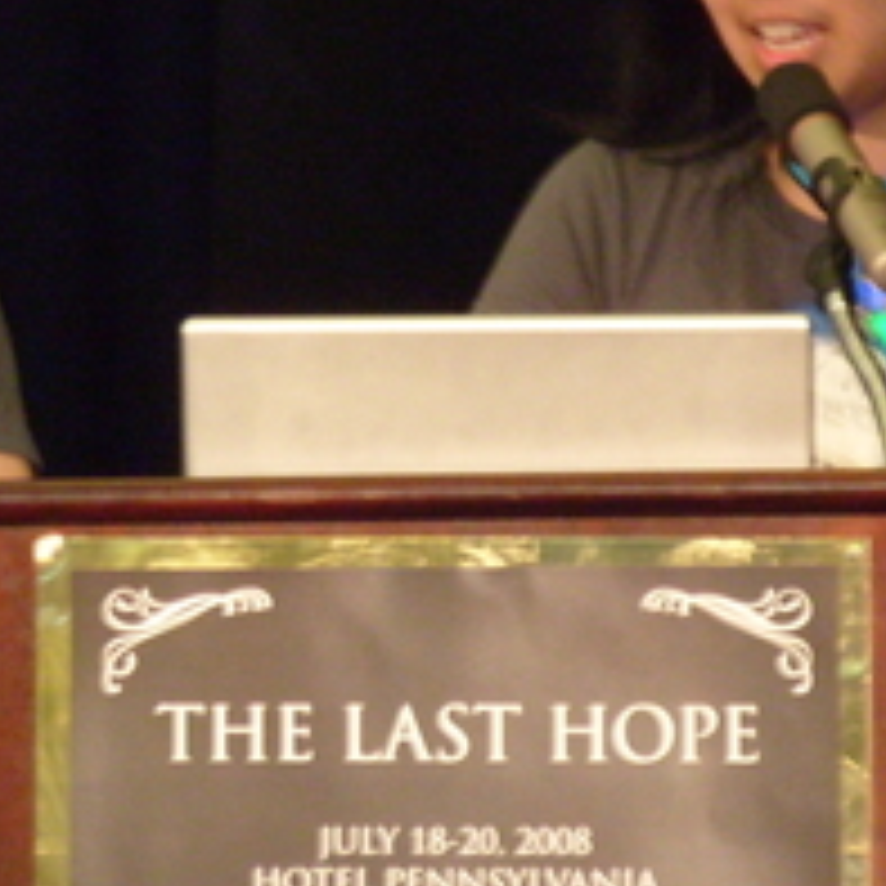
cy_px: 256
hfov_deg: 3.5
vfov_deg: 3.5
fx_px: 14537
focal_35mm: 502
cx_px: 207
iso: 400
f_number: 4.5
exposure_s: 1/15
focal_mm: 39
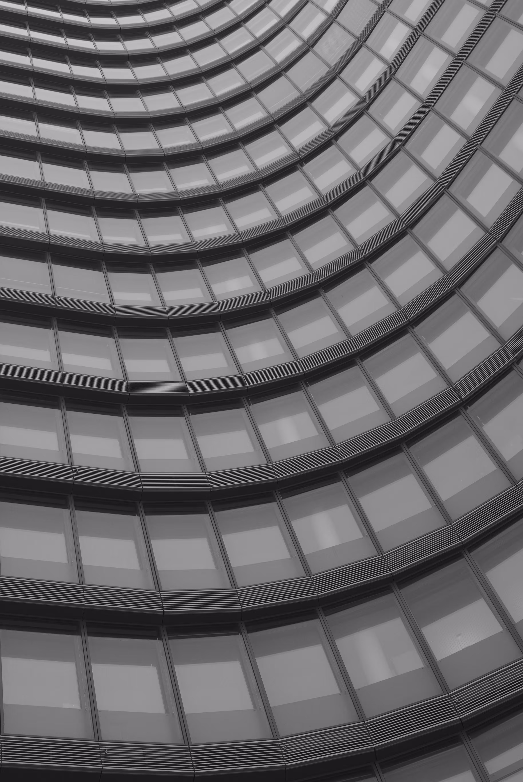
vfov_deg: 33.4
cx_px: 262
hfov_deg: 22.7
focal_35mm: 60
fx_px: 1305
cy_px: 391
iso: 200
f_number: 9
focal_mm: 40
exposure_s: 1/160
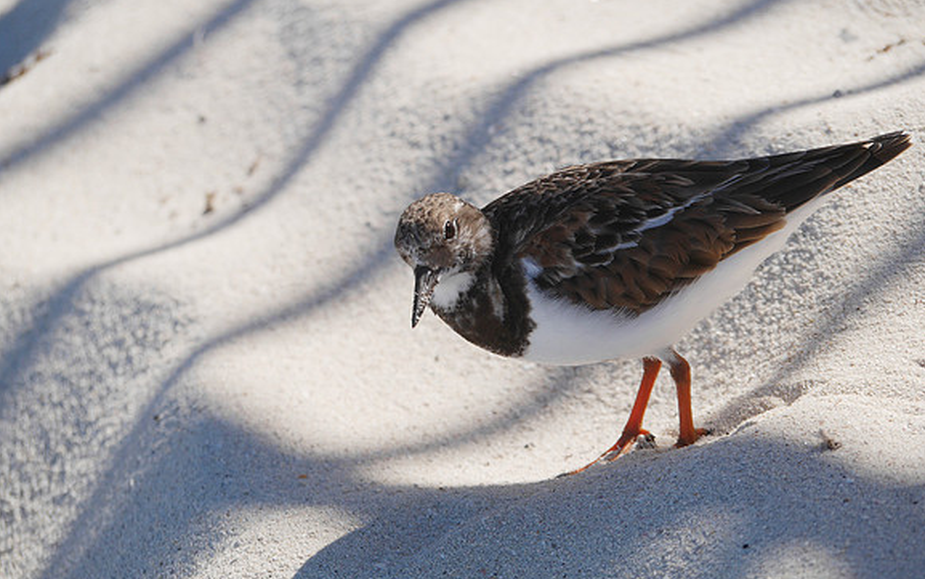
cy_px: 306
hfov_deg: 8.6
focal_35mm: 243
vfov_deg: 5.4
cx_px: 463
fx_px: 6128
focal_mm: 114
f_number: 5.6
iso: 200
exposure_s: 1/1600
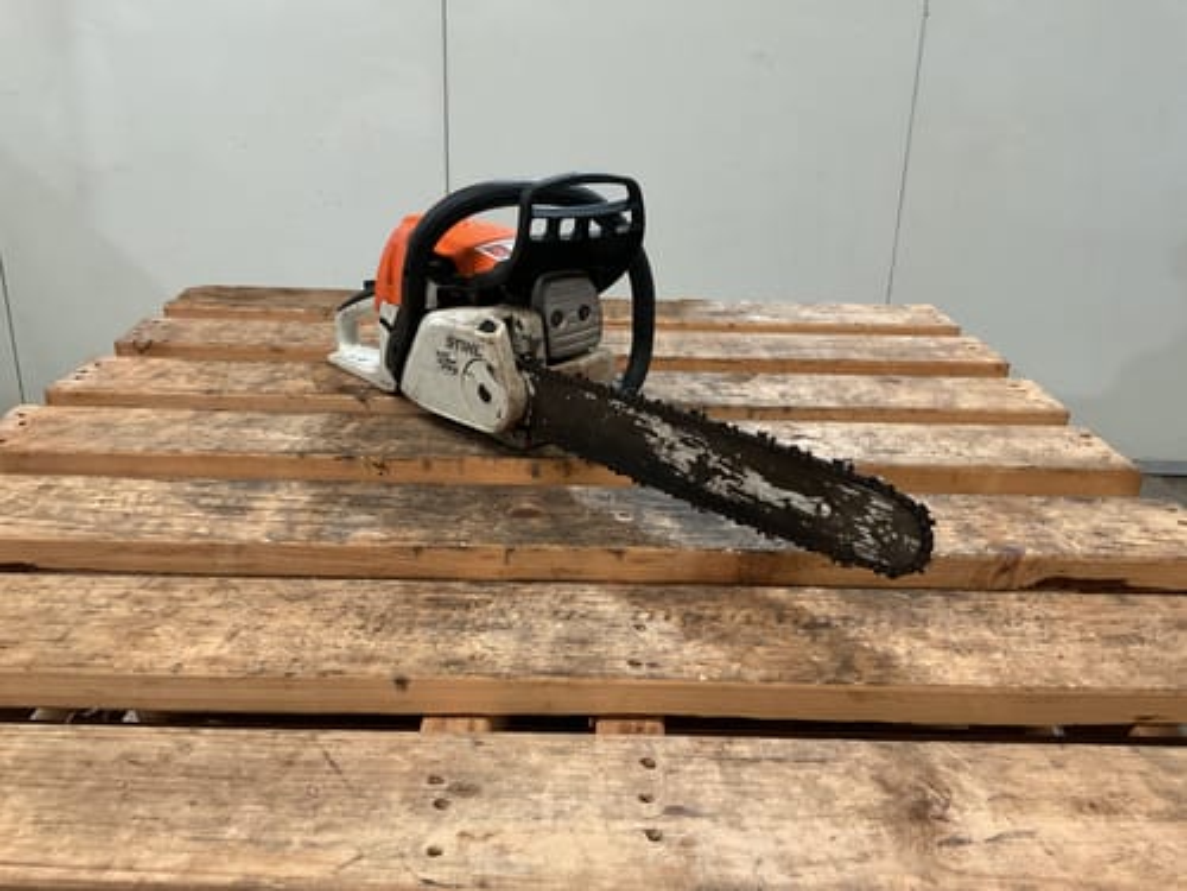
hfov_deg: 61.7
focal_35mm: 29
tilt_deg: -23.1
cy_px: 446
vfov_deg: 48.2
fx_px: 994
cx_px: 594
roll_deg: -2.5
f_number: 1.8
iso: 250
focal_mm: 3
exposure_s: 1/60
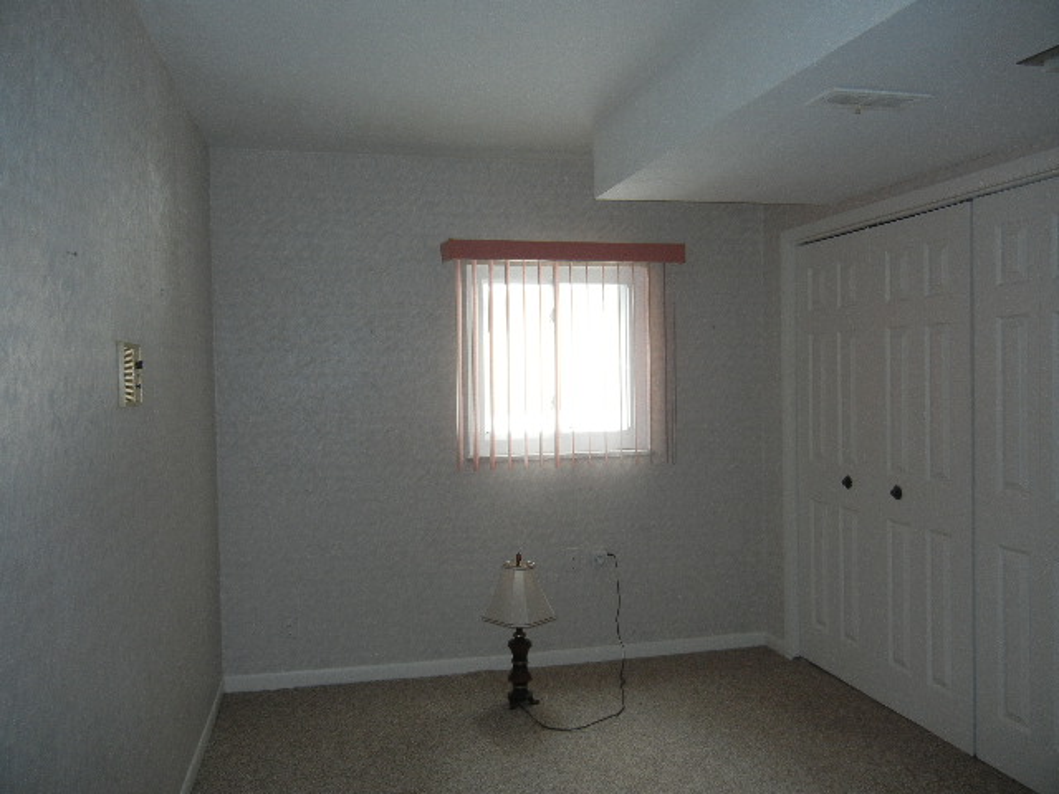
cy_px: 397
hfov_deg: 60.0
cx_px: 530
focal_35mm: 30
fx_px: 918
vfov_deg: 46.8
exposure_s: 1/30
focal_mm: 5.4
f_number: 3.5
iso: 200
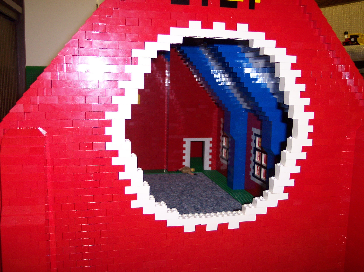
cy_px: 136
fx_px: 399
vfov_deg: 37.7
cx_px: 182
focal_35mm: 38
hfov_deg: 49.0
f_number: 2.8
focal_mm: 8
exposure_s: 1/30
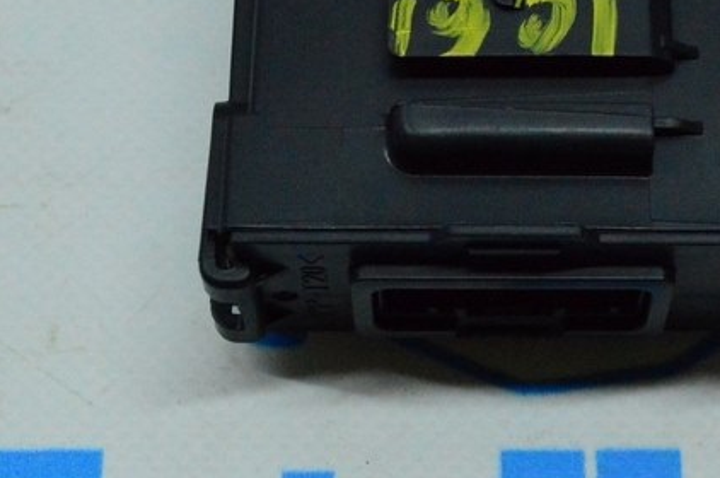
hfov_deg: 19.9
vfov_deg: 13.4
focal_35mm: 102
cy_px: 213
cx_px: 515
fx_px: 2037
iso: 6400
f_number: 6.3
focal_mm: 28
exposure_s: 1/800
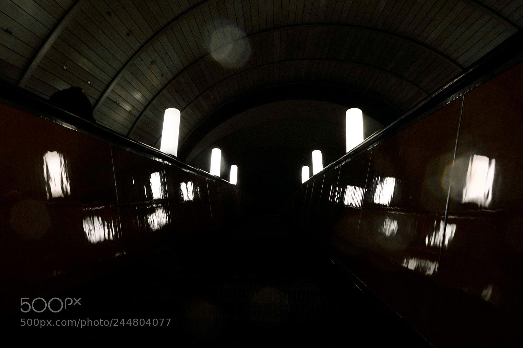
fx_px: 465
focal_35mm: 32
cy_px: 174
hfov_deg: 58.7
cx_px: 262
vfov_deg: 41.1
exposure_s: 1/125
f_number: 14
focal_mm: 32
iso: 800
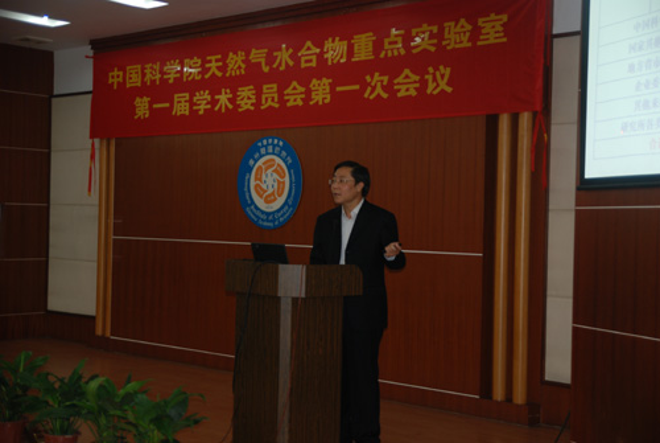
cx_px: 330
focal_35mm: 54
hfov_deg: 36.8
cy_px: 222
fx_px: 991
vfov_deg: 25.1
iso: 200
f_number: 2.8
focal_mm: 36
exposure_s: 1/60
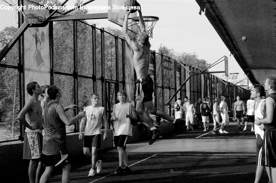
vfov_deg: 16.5
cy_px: 92
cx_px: 138
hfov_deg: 24.6
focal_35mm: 82
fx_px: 632
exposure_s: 1/640
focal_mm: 55
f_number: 13
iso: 1600
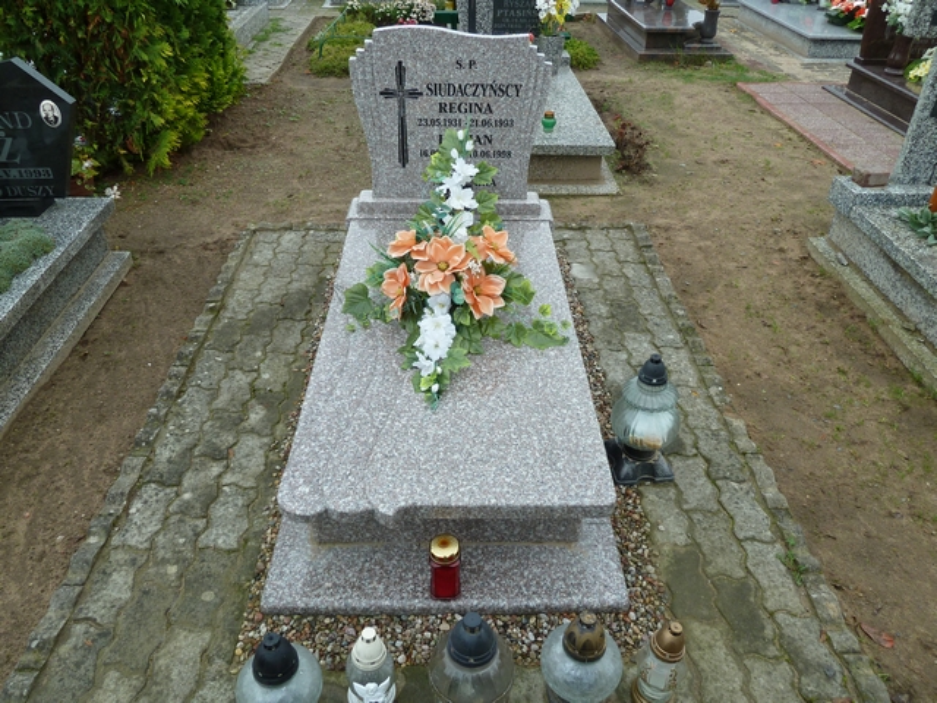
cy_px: 352
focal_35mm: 25
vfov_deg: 54.9
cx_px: 468
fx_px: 677
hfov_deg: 69.4
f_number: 3.3
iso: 80
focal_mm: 4.1
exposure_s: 1/80
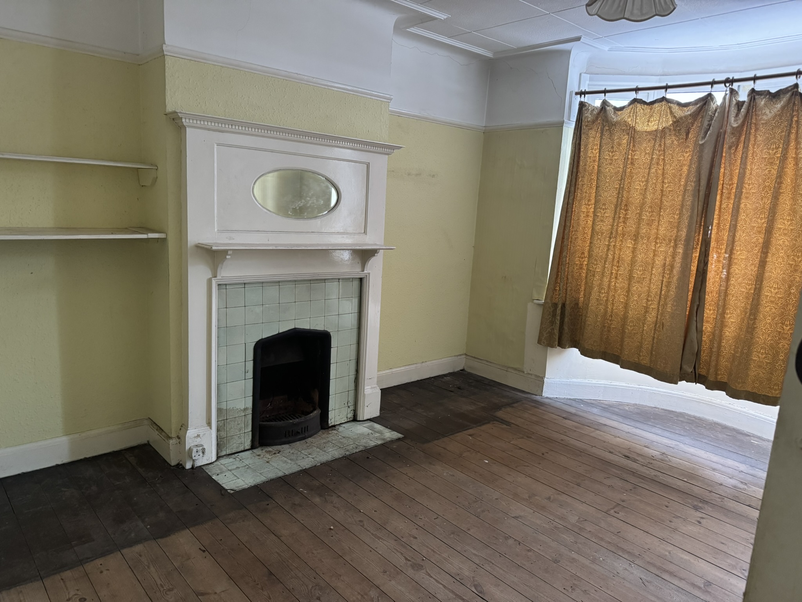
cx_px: 401
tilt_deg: -8.4
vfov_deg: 56.8
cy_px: 301
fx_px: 556
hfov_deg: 71.6
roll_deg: -3.3
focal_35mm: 24
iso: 640
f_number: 1.78
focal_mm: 6.76
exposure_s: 1/60
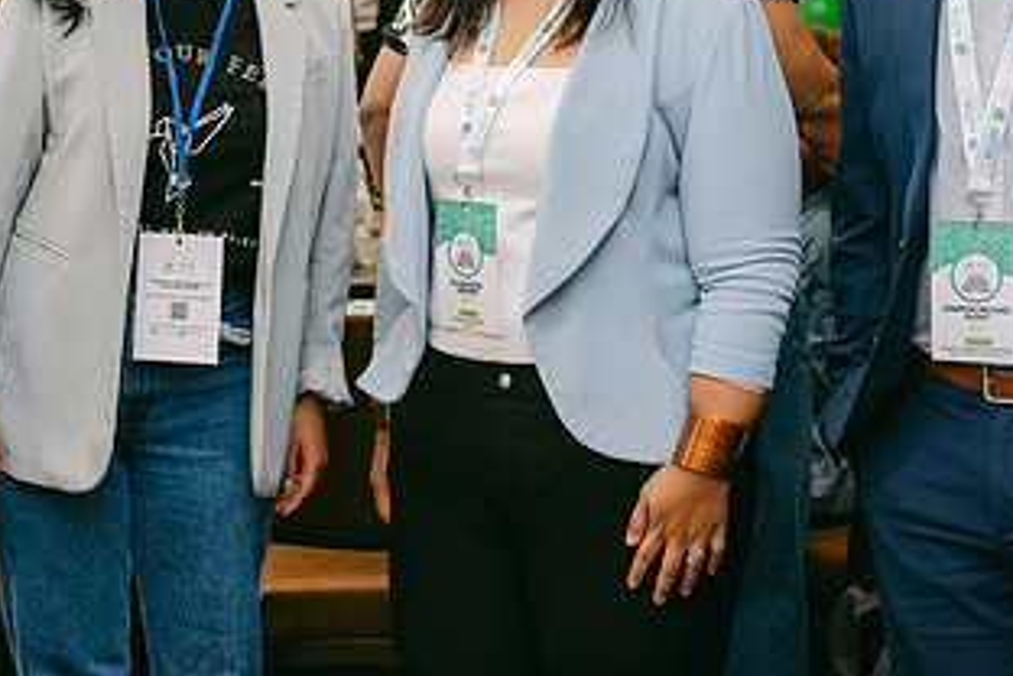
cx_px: 334
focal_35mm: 93
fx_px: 2617
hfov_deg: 21.8
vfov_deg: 14.6
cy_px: 162
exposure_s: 1/125
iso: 500
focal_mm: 50
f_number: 3.2
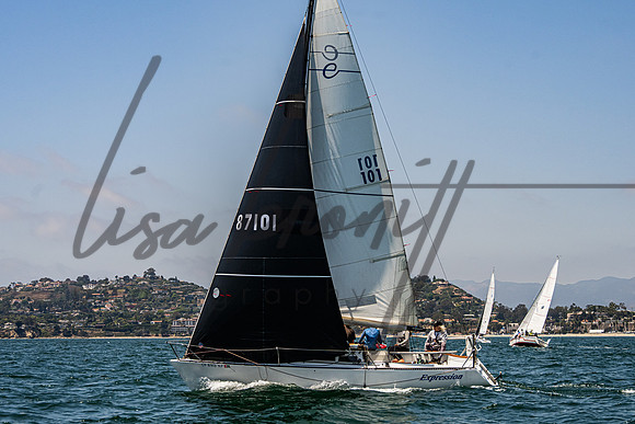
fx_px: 1369
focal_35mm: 78
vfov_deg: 17.6
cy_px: 211
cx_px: 345
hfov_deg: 26.1
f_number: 8
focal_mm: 62
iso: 500
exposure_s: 1/2000
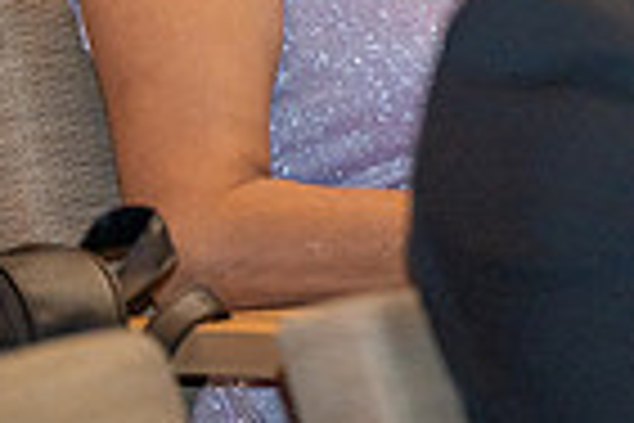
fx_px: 14510
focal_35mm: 824
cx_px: 1286
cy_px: -421
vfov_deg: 1.7
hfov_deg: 2.5
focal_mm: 200
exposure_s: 1/160
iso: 1250
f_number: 3.2
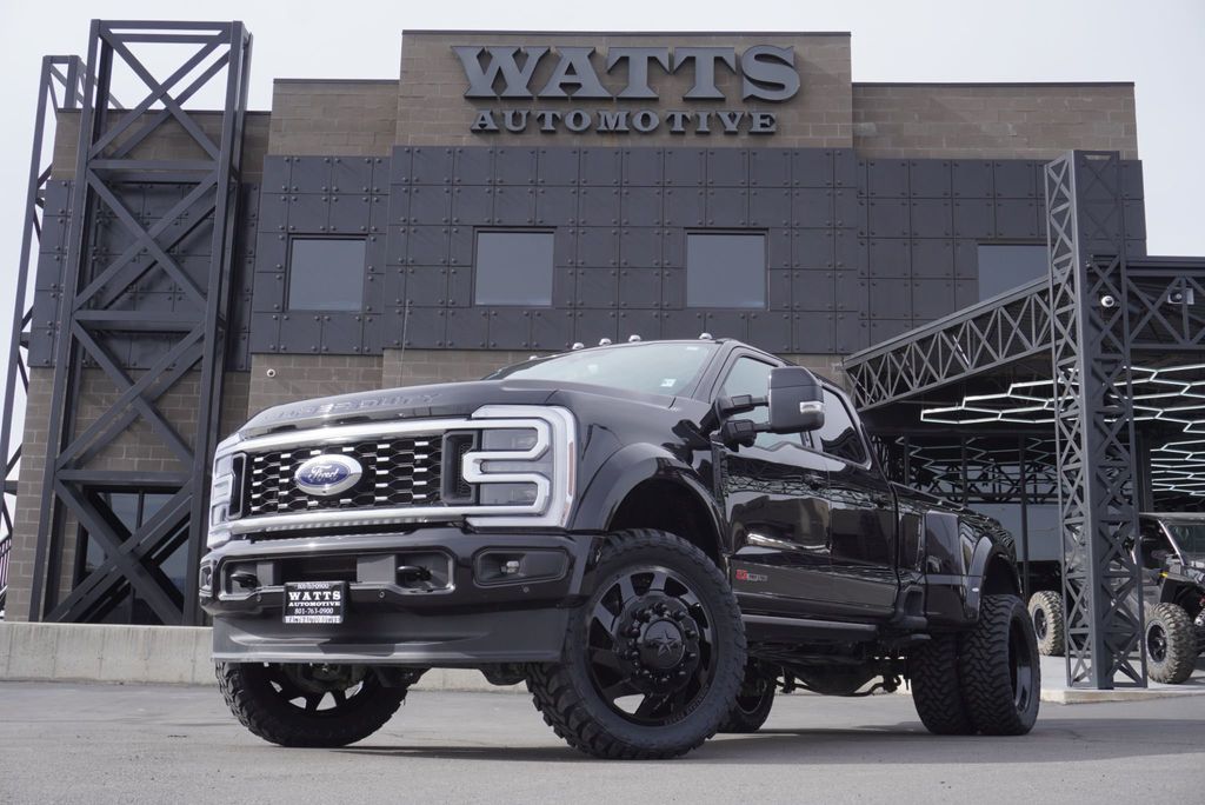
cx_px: 602
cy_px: 402
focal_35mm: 42
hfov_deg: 46.4
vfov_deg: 31.9
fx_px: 1407
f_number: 8
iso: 100
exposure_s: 1/200
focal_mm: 28
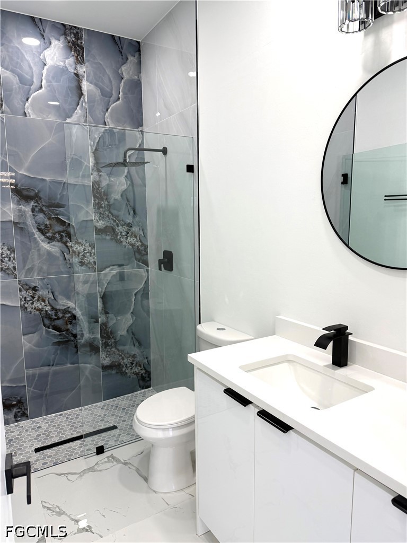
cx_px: 204
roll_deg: +1.9
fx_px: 376
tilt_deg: -6.1
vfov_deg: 71.6
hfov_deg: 56.8
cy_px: 272
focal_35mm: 24
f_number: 1.78
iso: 100
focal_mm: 6.76
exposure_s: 1/121
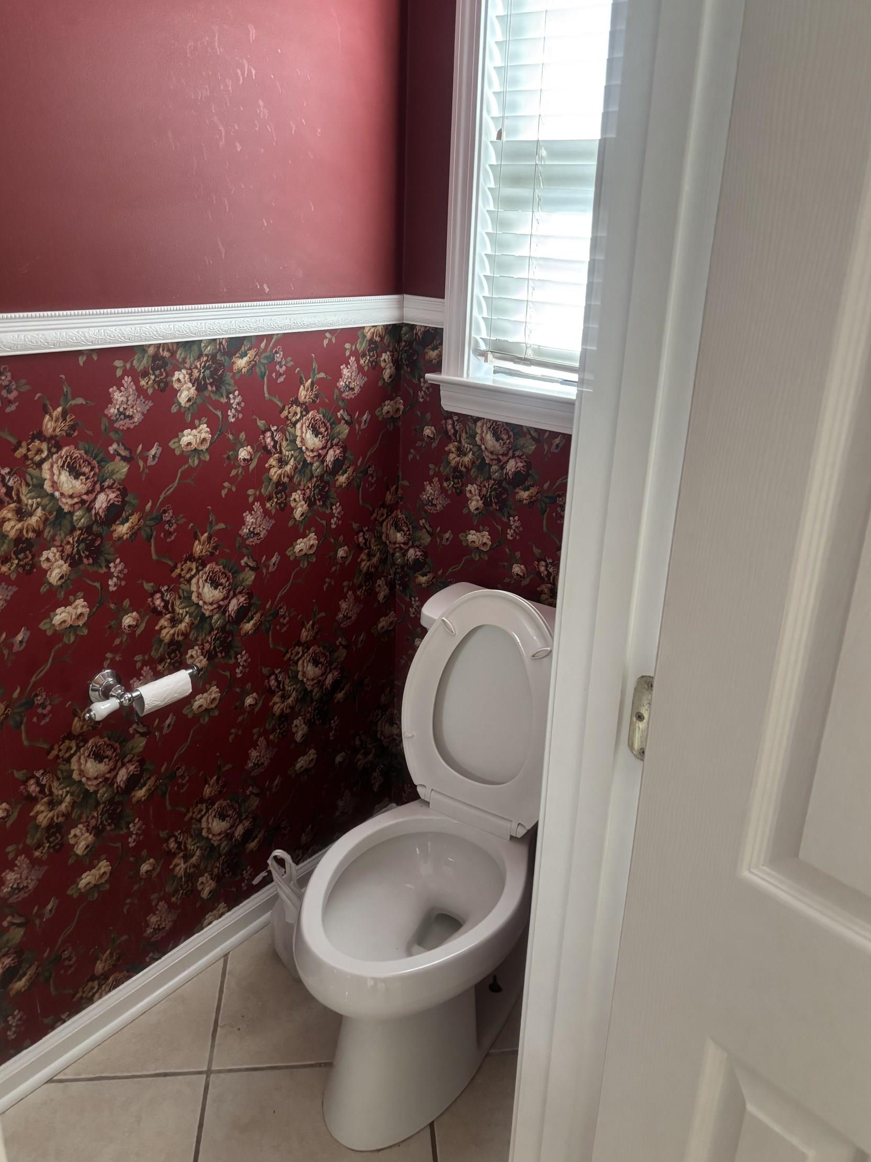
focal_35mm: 27
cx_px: 440
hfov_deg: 51.3
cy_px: 570
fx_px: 906
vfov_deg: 65.3
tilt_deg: -22.4
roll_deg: -5.3
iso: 320
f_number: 1.6
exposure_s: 1/60
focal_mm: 5.96
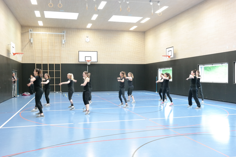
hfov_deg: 57.2
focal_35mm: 33
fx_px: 216
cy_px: 78
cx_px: 118
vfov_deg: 40.0
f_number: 6.3
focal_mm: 22
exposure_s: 1/40
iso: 1600
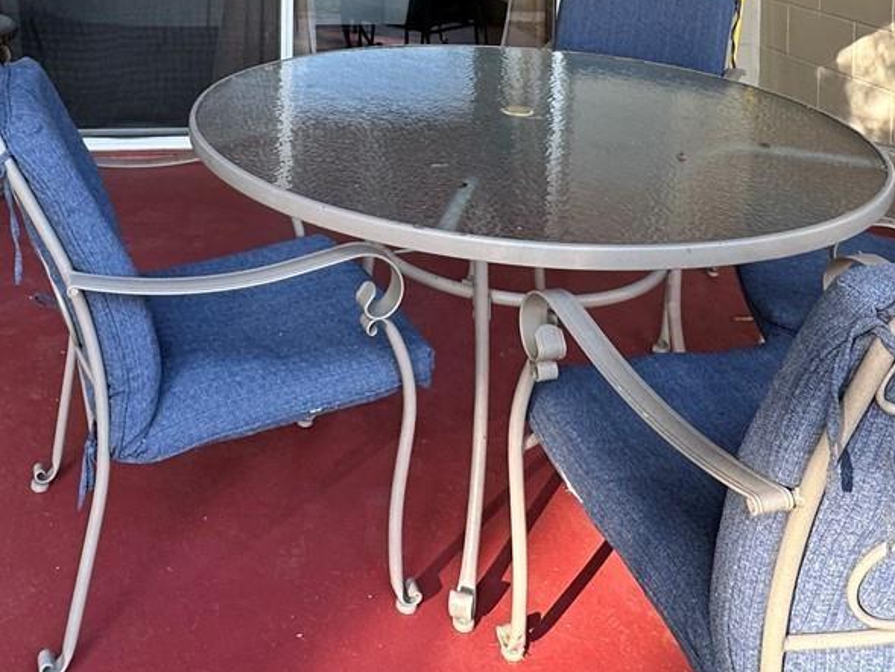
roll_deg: -1.7
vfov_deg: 31.8
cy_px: -126
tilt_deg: -0.3
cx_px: 316
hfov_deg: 48.3
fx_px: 983
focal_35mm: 38
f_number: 2.2
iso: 64
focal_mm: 2.22
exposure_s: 1/99
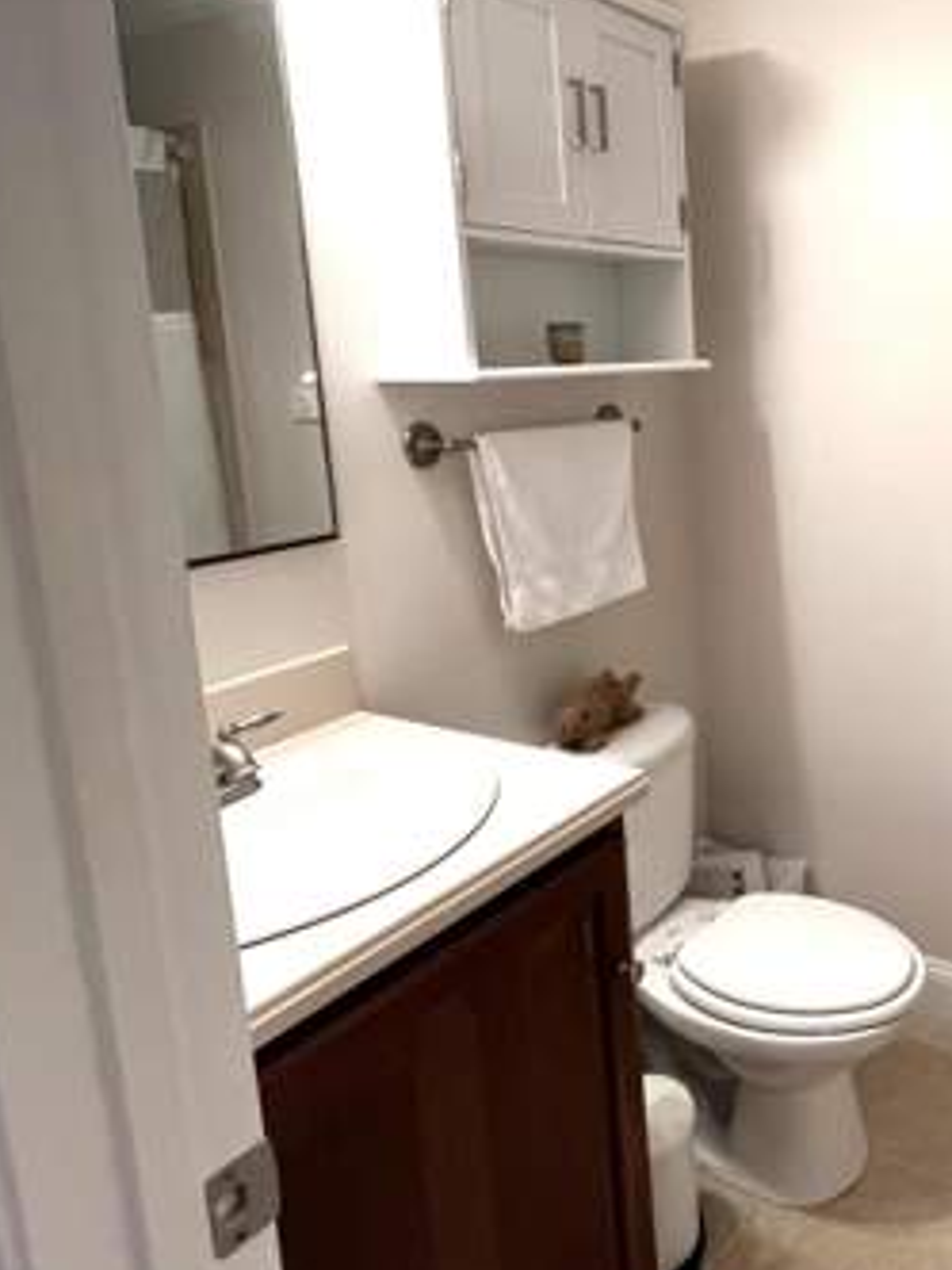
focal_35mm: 27
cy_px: 524
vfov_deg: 64.9
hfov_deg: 46.1
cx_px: 868
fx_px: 990
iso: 250
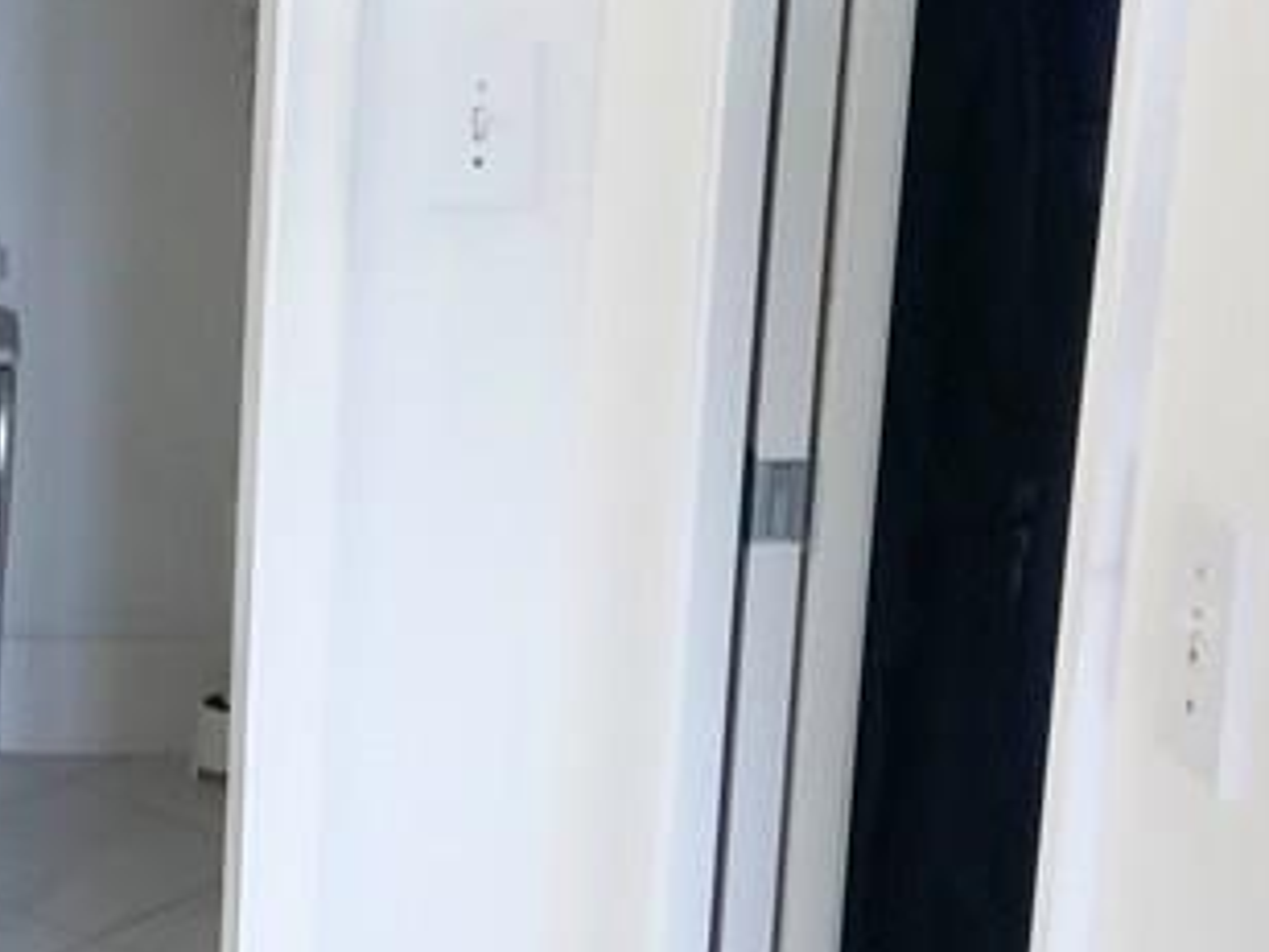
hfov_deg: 20.0
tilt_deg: -12.8
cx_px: -198
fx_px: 3409
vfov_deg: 15.8
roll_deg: -0.6
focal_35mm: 93
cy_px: 239
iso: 32
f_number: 1.8
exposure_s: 1/60
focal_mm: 3.99
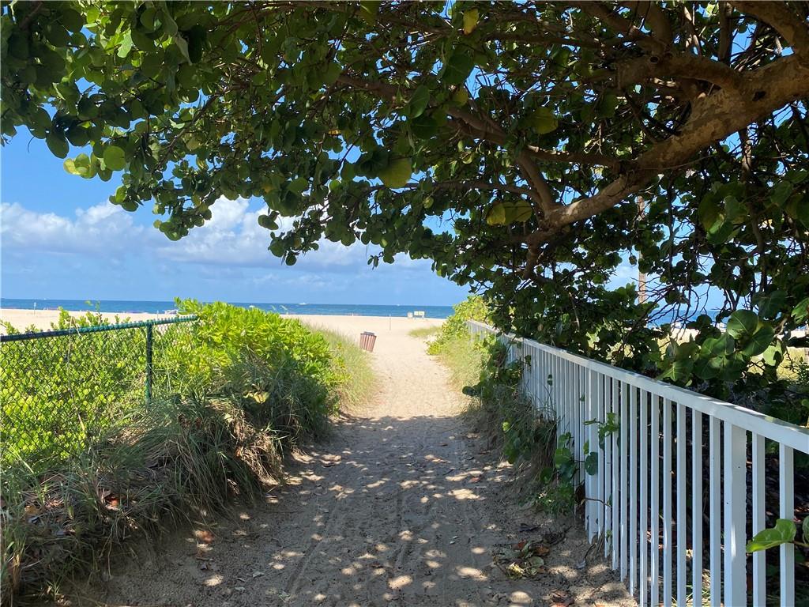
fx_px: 608
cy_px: 304
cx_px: 404
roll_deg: -1.9
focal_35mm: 26
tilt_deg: +0.6
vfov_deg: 53.1
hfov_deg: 67.3
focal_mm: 4.25
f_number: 1.8
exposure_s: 1/1429
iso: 32
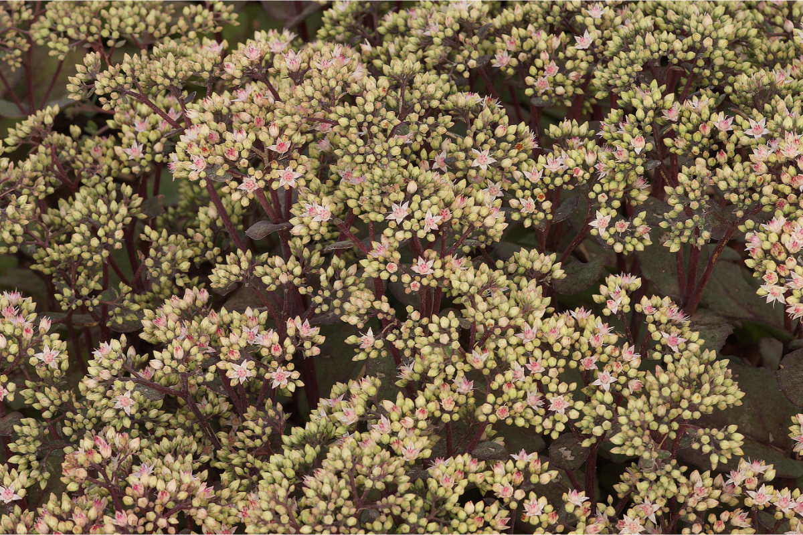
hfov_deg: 13.7
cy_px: 268
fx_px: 3346
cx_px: 402
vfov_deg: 9.1
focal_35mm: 150
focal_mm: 100
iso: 320
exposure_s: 1/160
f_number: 9
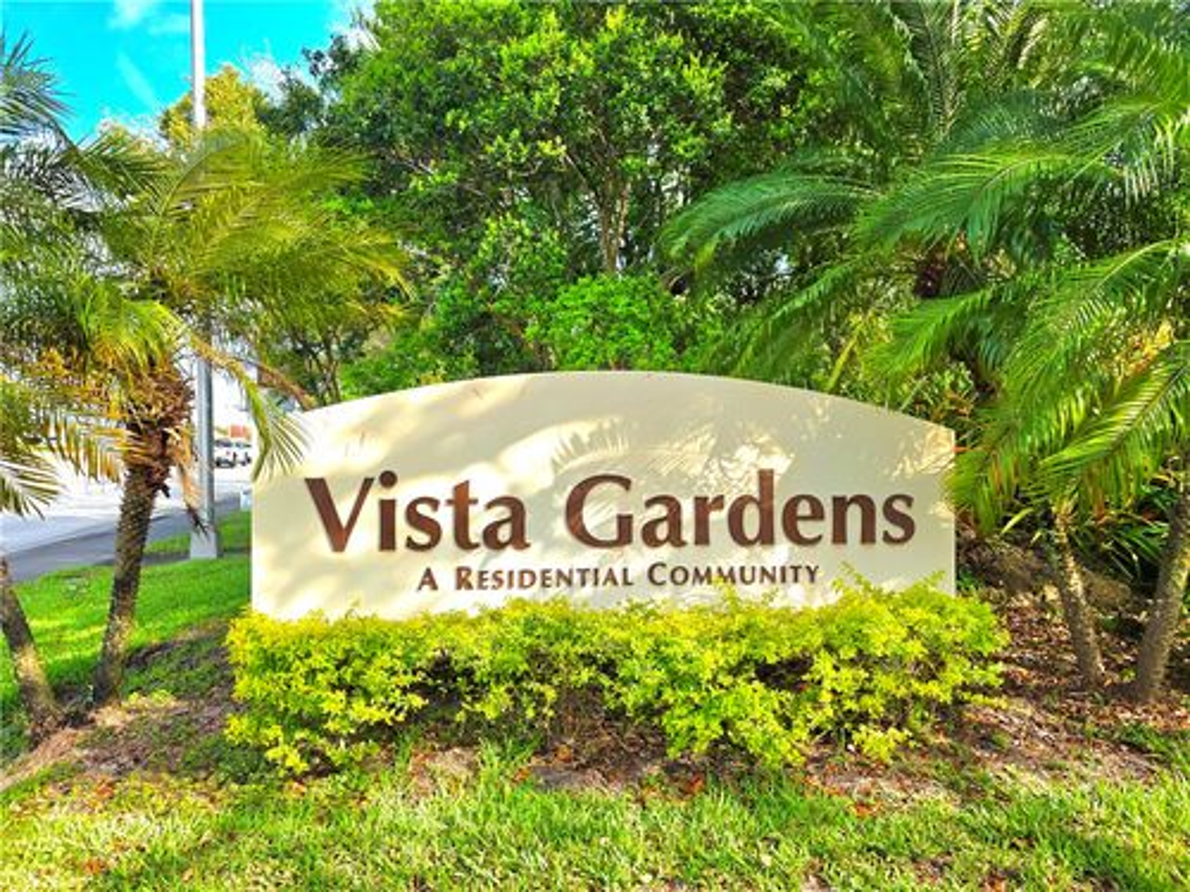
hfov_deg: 73.9
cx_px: 595
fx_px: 791
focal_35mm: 23
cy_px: 446
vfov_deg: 58.9
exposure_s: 1/2500
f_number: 1.7
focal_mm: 6.3
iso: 80
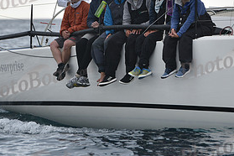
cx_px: 138
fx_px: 2704
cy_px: 26
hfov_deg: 5.0
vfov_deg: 3.3
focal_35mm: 416
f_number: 4.5
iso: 250
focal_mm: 200
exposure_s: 1/800
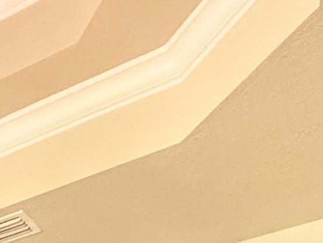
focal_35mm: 78
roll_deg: -1.1
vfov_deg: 12.8
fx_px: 728
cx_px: -188
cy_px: 635
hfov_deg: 20.6
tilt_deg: -1.5
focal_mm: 2.22
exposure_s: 1/60
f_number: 2.2
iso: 400
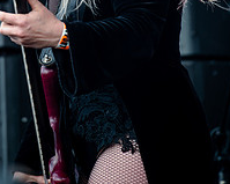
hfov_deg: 4.6
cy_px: -42
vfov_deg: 3.6
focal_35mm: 425
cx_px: 64
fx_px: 2892
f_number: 4
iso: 200
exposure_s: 1/640
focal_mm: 200
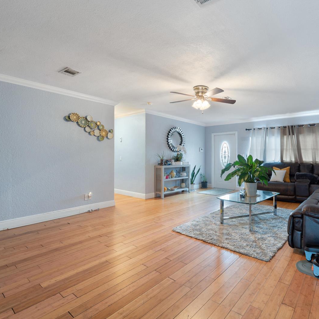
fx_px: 188
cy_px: 160
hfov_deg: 78.8
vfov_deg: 80.7
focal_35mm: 18
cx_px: 205
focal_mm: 14
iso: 250
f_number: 9
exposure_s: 3.2
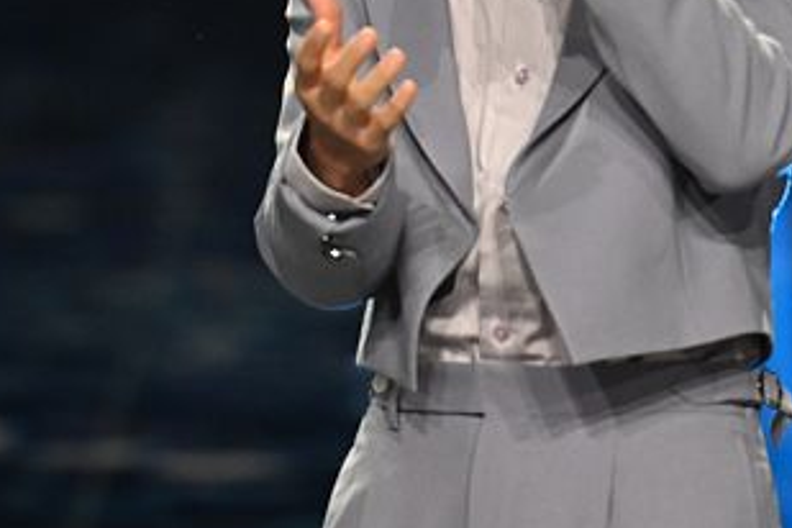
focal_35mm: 776
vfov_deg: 1.8
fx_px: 17071
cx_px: 418
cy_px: -182
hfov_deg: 2.7
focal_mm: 200
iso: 2000
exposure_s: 1/500
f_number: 2.8
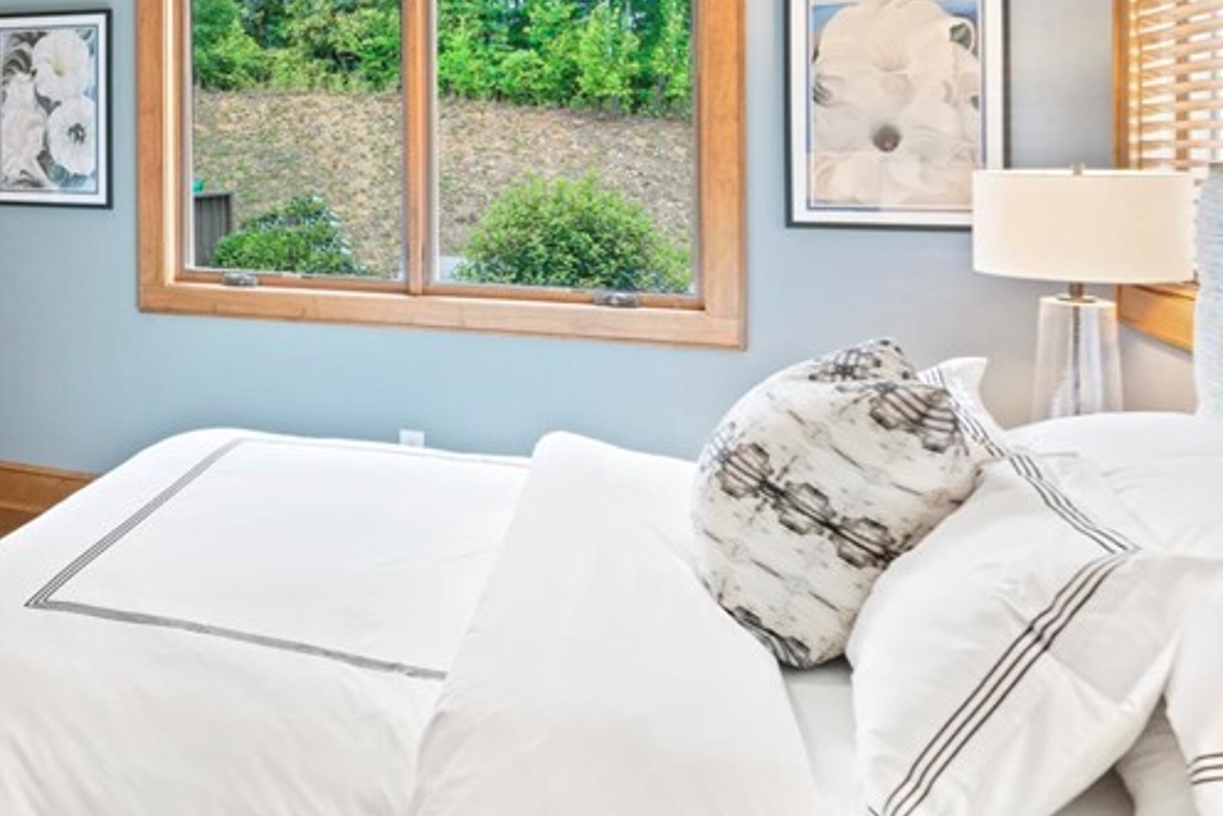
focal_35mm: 35
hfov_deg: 47.6
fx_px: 1189
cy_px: 186
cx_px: 75
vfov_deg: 36.8
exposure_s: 1/25
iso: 6400
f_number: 6.3
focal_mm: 16
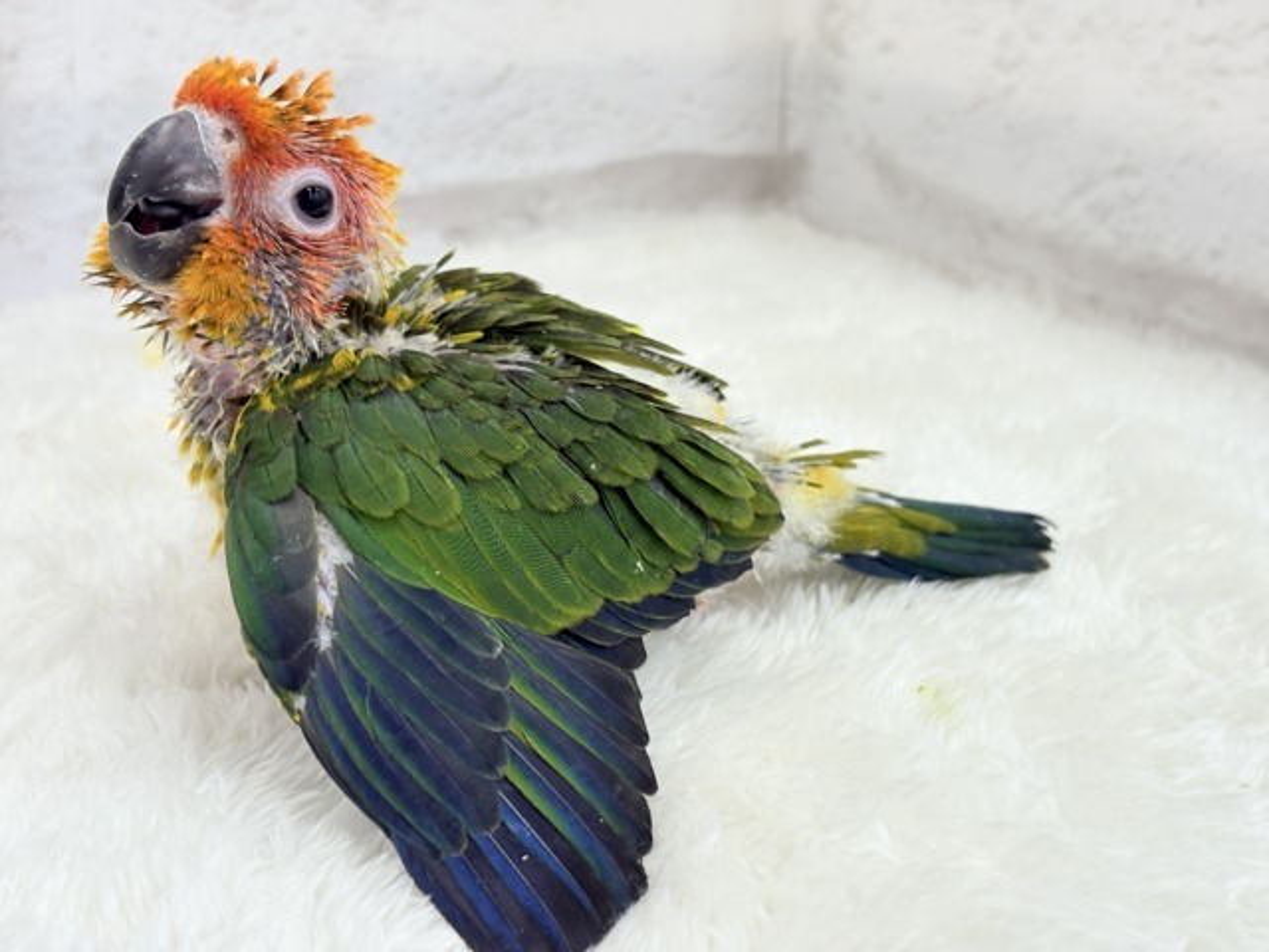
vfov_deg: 28.0
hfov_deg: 36.8
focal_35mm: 52
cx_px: 634
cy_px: 476
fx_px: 1906
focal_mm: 5.96
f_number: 1.6
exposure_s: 1/100
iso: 100
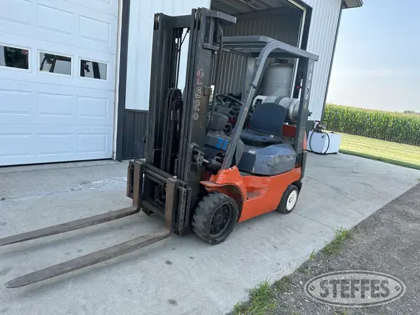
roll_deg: -6.7
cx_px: 210
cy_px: 158
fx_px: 291
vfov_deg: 56.8
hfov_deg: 71.6
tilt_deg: -9.7
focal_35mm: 24
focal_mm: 6.86
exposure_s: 1/843
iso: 80
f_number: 1.78
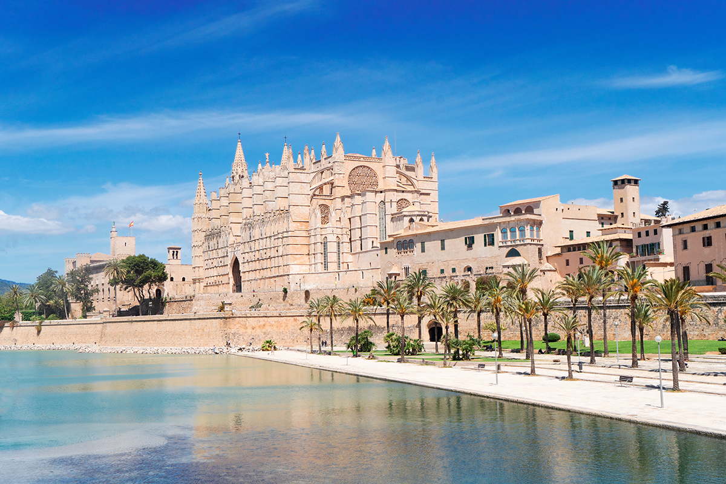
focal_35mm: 43
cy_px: 242
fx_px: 867
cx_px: 363
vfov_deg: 31.2
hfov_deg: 45.4
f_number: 7.1
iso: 800
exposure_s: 1/3200
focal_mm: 43
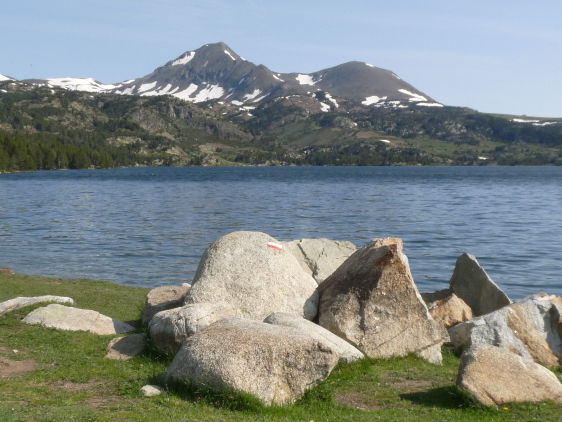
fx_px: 925
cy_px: 211
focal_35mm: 57
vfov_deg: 25.7
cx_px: 281
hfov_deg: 33.8
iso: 100
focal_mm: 5.9
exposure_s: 1/400
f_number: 5.6
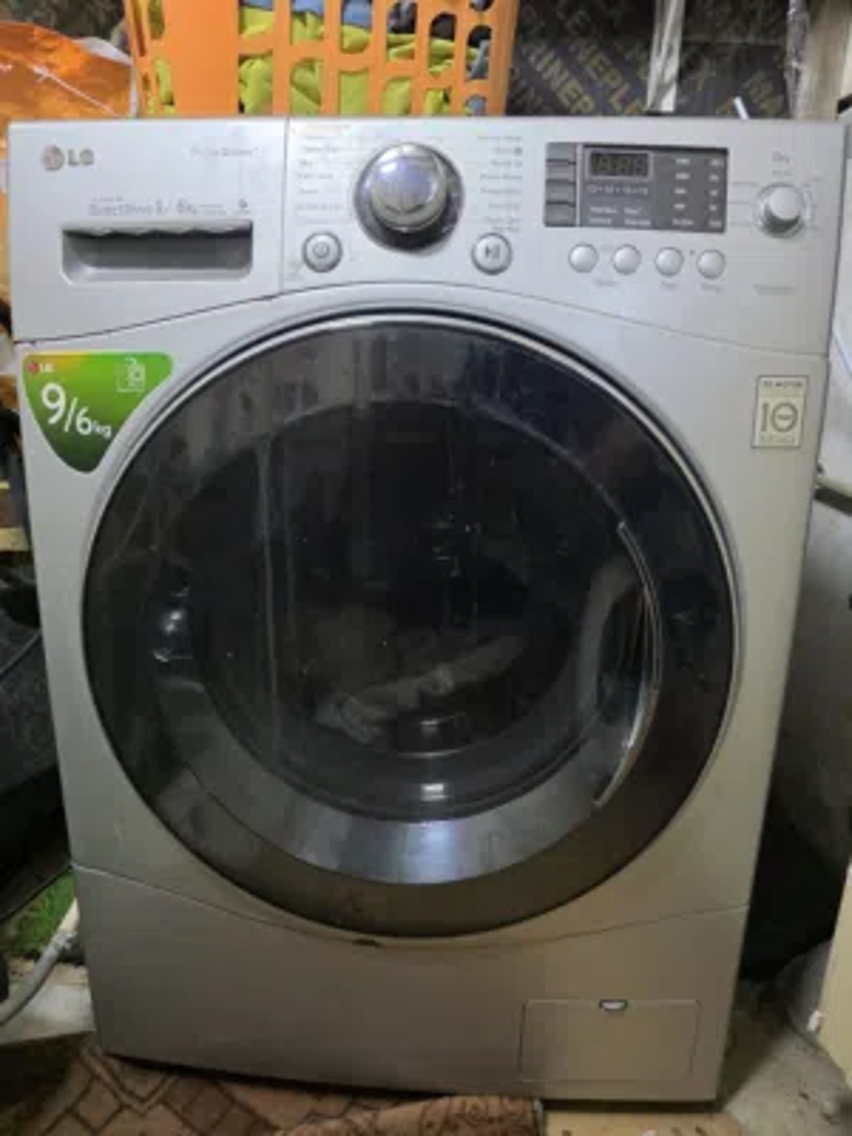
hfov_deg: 58.9
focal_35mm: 23
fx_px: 755
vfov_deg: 73.9
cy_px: 568
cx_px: 426
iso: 800
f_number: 1.7
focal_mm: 6.3
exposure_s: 1/100
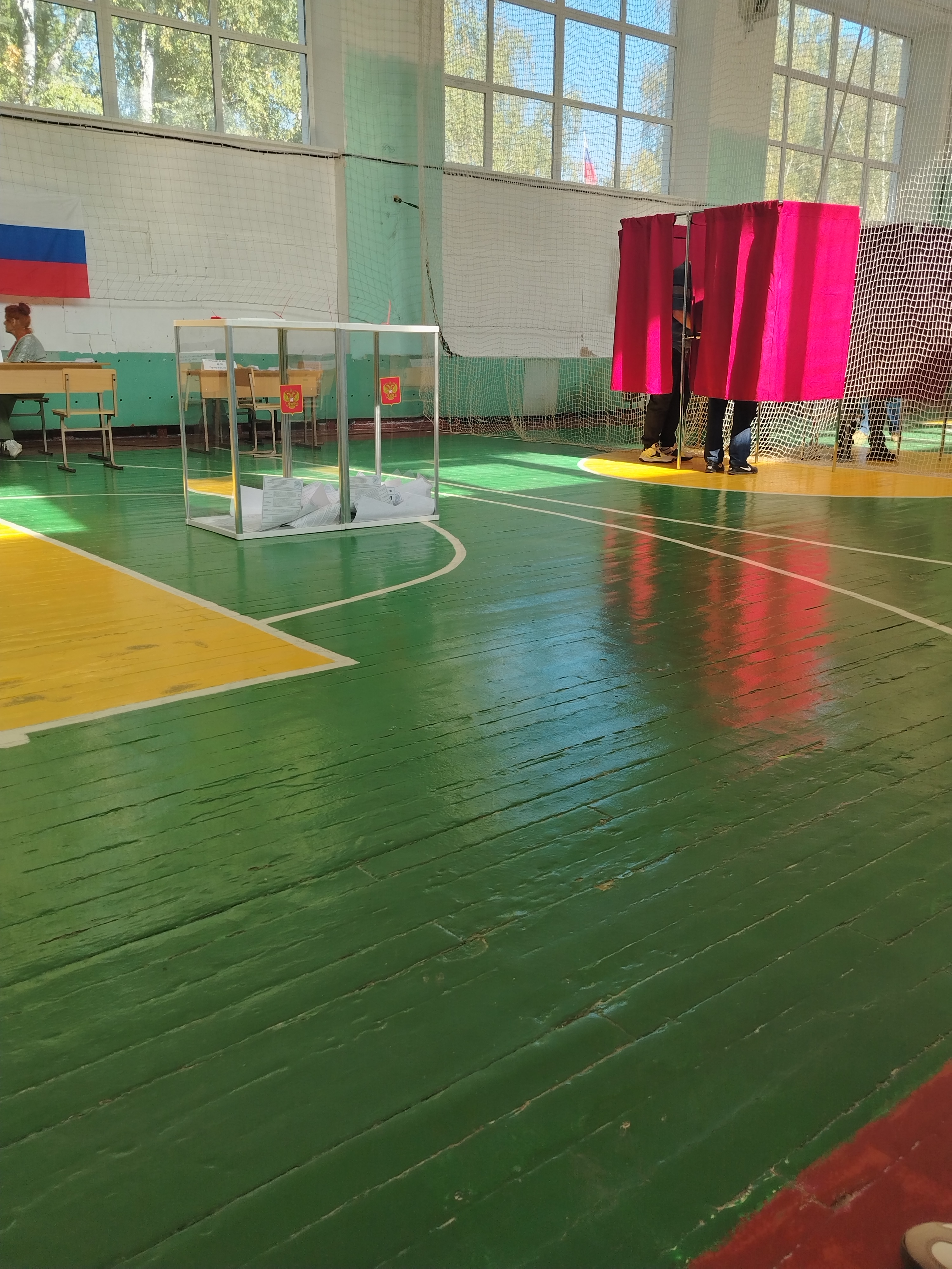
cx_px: 476
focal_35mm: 29
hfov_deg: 48.2
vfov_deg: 61.7
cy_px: 634
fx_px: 1063
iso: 100
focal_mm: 5.25
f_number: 1.75
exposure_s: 1/113
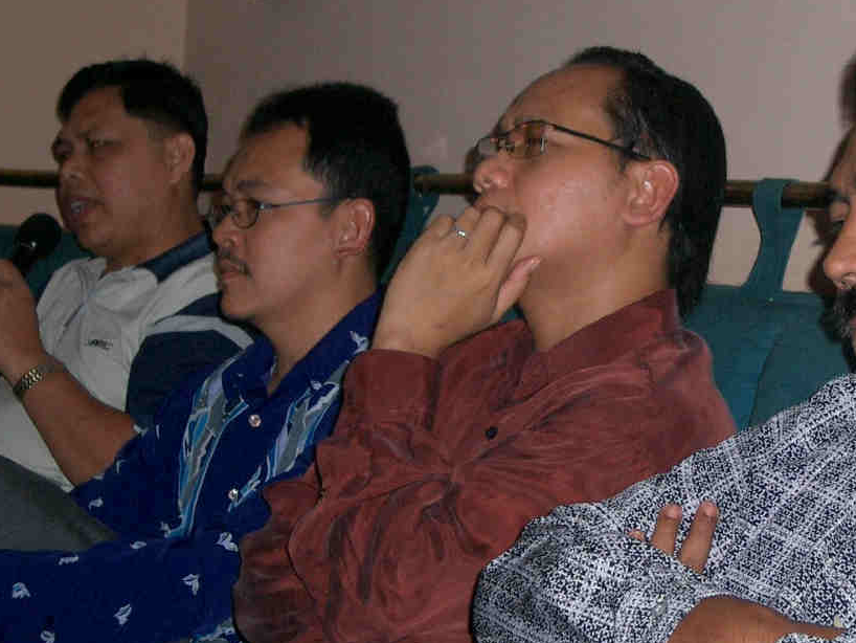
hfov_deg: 20.4
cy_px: 359
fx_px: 2375
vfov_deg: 15.4
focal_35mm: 96
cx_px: 550
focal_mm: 10.2
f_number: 3.5
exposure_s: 1/40
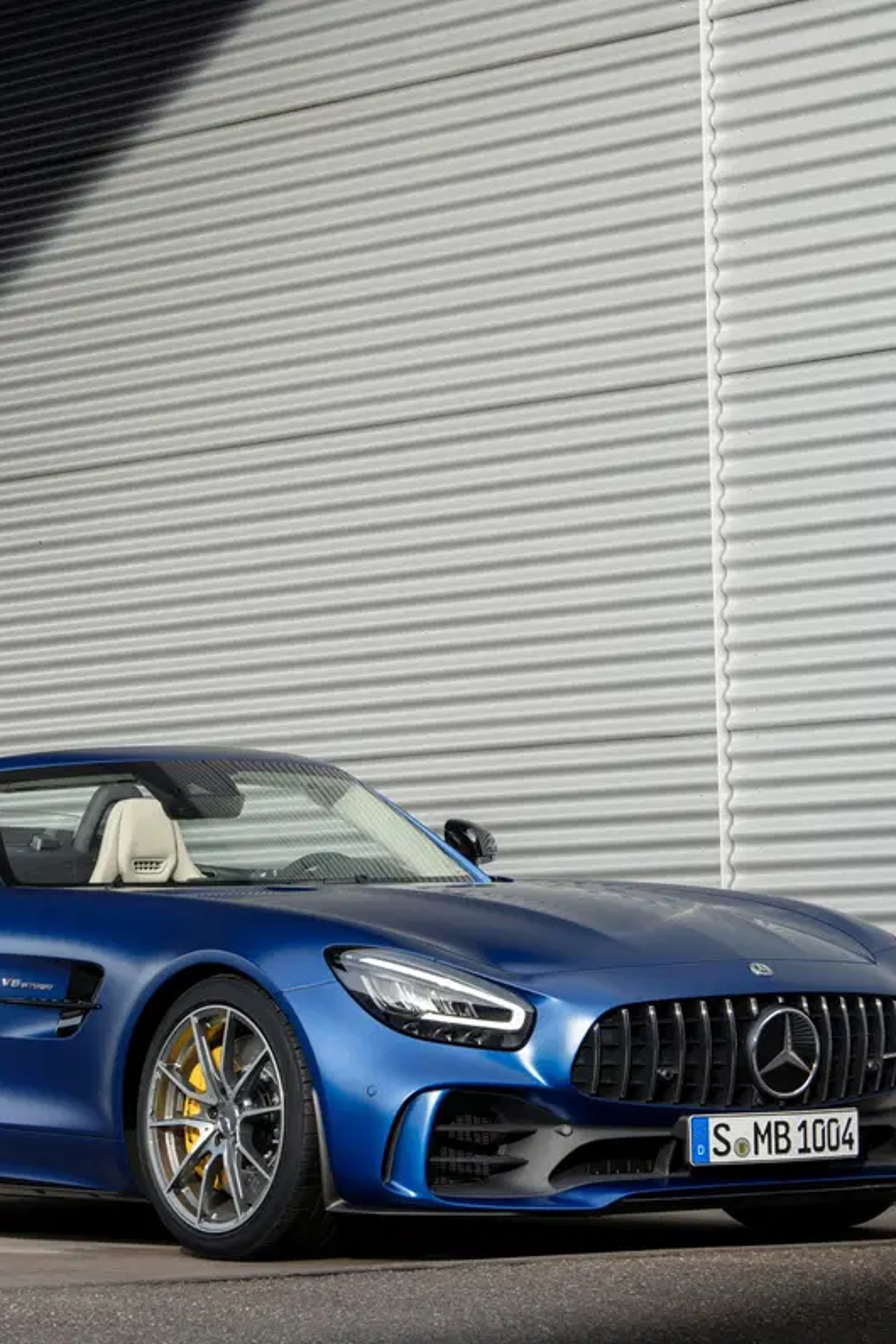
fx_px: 6197
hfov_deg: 8.3
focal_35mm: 166
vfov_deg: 12.4
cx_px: 369
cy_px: 671
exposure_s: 1/40
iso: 100
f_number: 11
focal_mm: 110
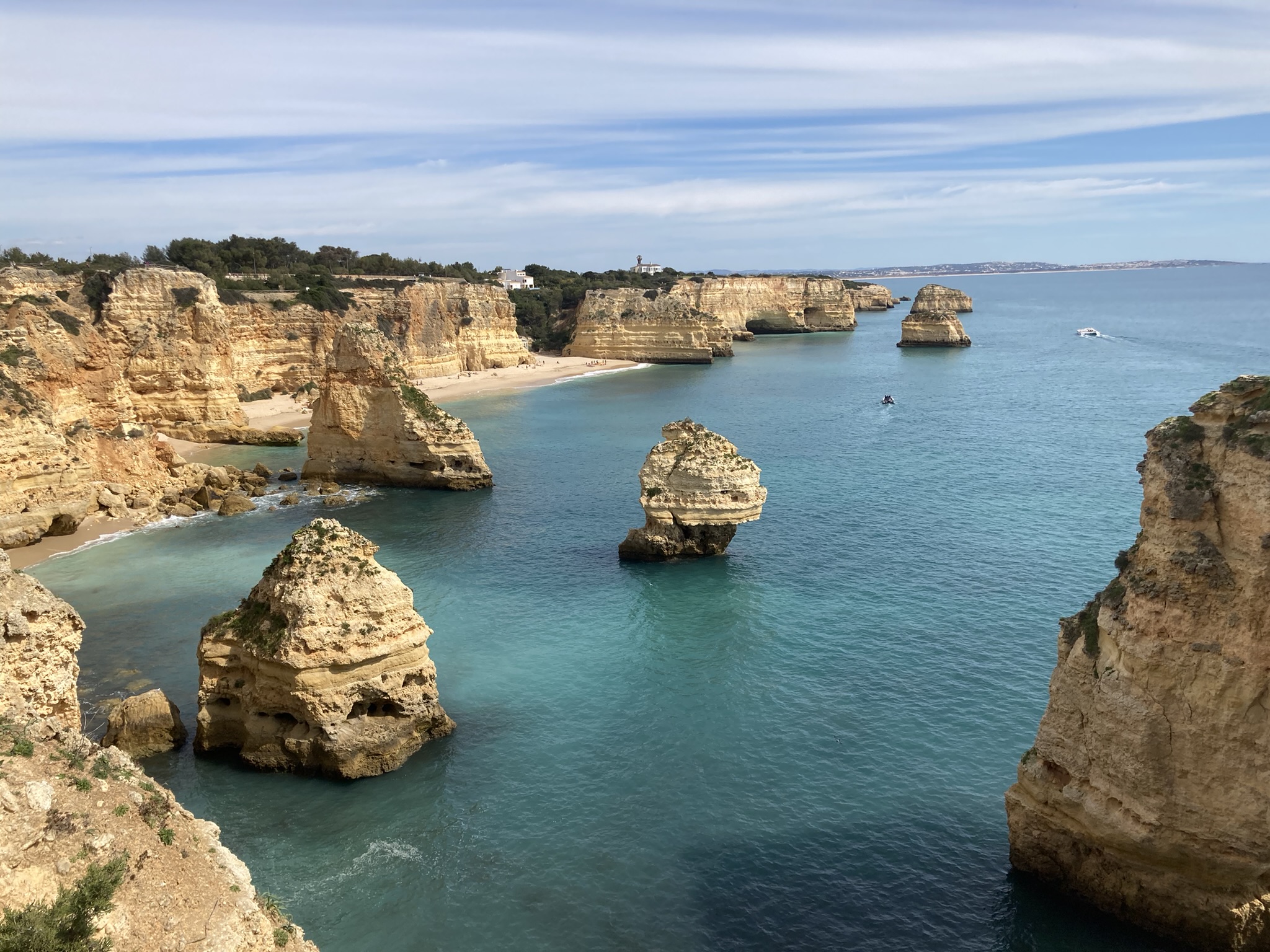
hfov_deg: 63.4
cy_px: 476
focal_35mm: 28
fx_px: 1027
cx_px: 635
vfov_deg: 49.7
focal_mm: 3.99
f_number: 1.8
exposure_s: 1/2525
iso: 25
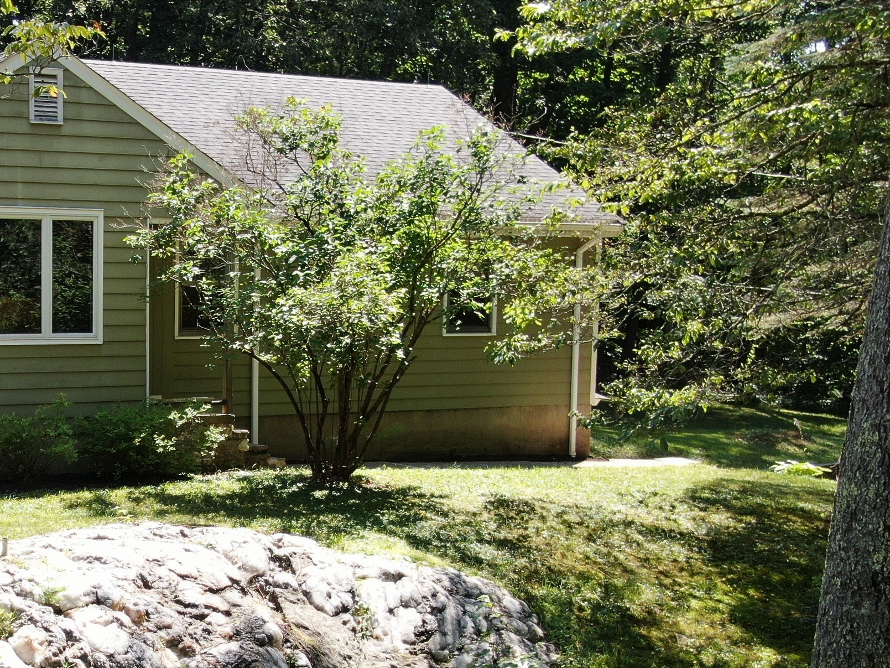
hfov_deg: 29.2
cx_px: 53
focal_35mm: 63
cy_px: 525
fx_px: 1620
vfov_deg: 23.0
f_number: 3.2
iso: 100
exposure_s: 1/240
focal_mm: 5.57
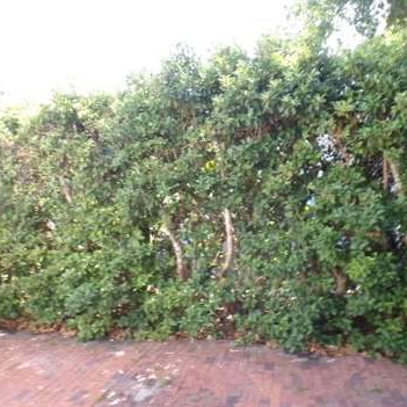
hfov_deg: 55.0
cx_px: 253
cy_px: 208
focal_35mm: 29
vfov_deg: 55.6
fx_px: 386
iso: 100
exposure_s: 1/38
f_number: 4.4
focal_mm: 4.3
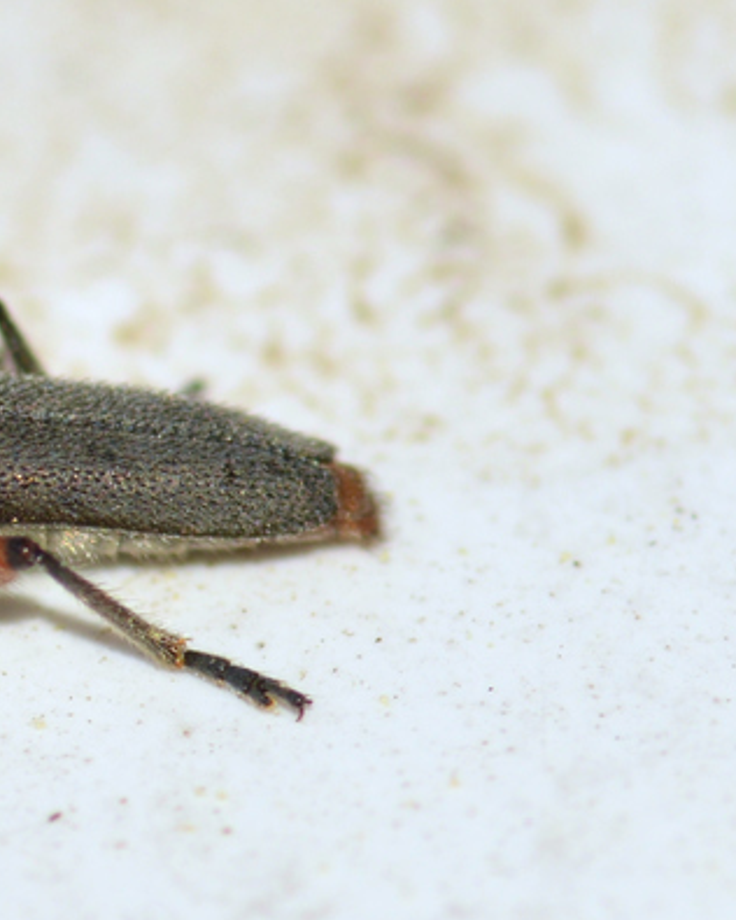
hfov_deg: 4.5
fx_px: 9312
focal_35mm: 342
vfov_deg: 5.7
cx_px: -298
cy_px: 384
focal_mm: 100
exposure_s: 1/200
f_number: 13
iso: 100
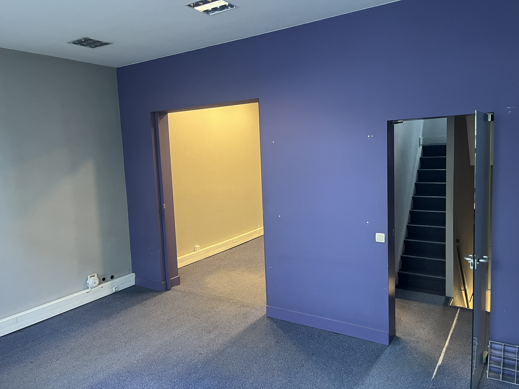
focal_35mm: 26
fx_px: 390
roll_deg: +2.8
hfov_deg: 67.3
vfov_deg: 53.1
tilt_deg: -6.2
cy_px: 194
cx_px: 260
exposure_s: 1/50
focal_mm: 5.1
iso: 200
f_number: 1.6
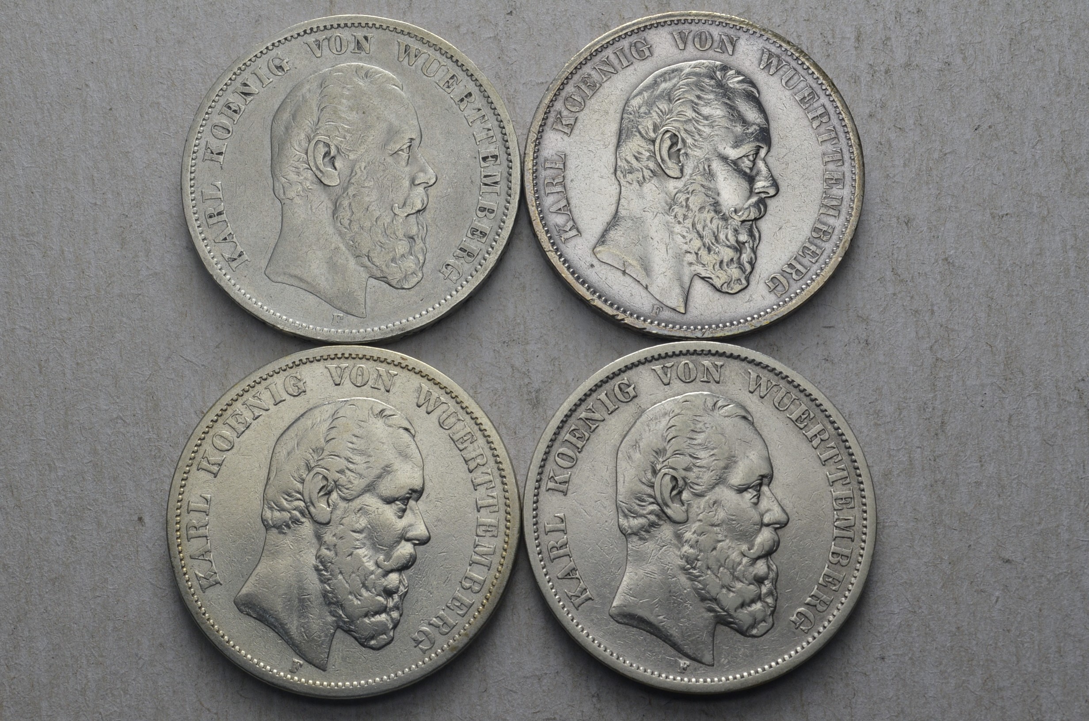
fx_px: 1721
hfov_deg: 35.1
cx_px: 544
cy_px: 360
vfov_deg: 23.7
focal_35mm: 57
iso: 400
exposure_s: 1/250
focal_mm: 38
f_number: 14
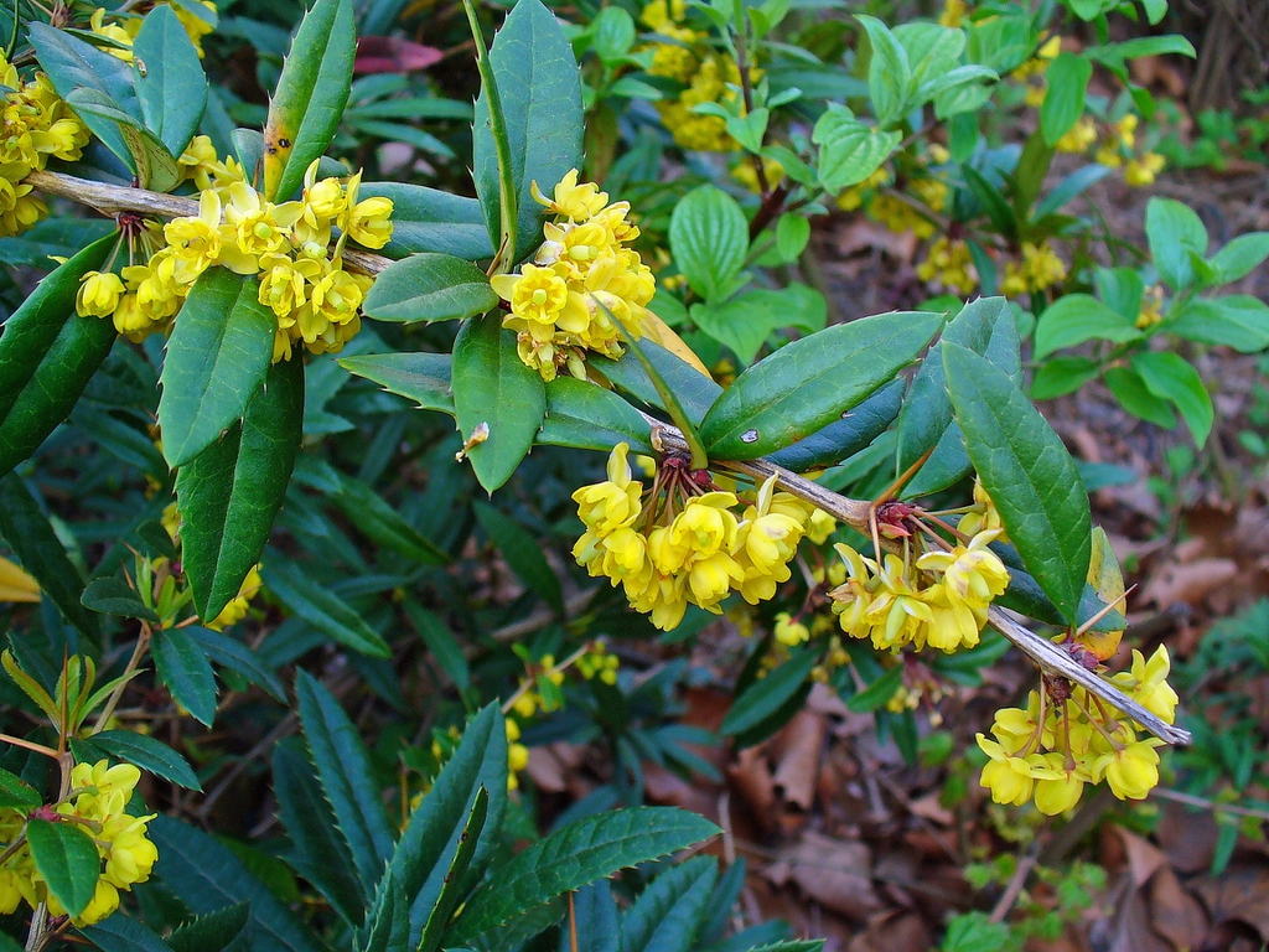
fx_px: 1356
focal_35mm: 37
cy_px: 476
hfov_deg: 50.1
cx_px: 634
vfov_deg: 38.7
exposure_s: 1/200
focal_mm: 6.1
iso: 64
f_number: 2.8
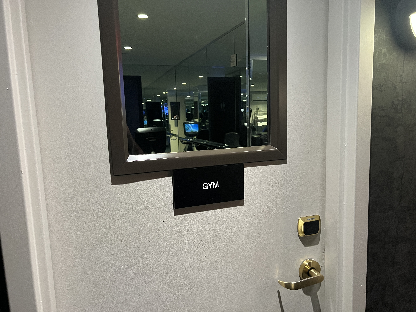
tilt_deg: -6.4
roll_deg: +1.5
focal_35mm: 26
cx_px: 208
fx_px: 312
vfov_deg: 53.1
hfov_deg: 67.3
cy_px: 156
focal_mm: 5.7
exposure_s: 1/40
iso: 500
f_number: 1.5
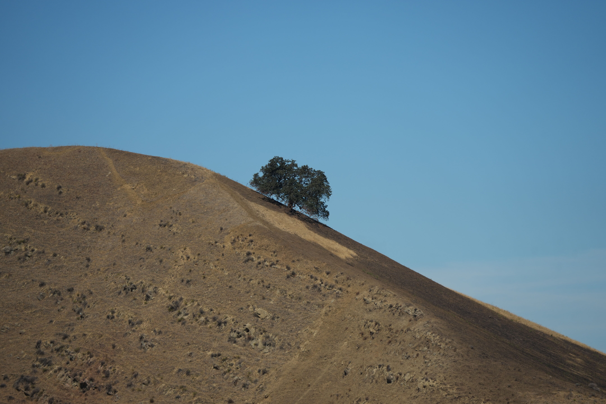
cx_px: 303
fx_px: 4595
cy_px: 202
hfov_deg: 7.5
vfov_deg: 5.0
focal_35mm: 273
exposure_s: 1/2500
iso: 320
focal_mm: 273
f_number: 6.3
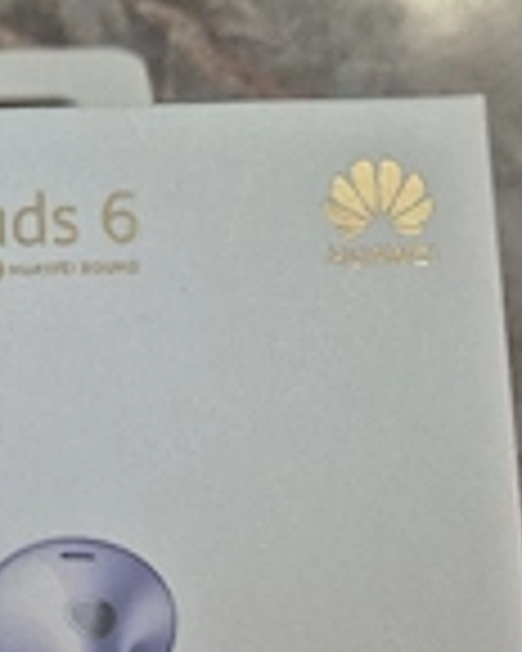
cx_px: -58
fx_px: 1197
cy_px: 423
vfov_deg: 30.3
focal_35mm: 62
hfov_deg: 23.1
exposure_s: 1/100
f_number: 1.8
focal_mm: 5.4
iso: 250
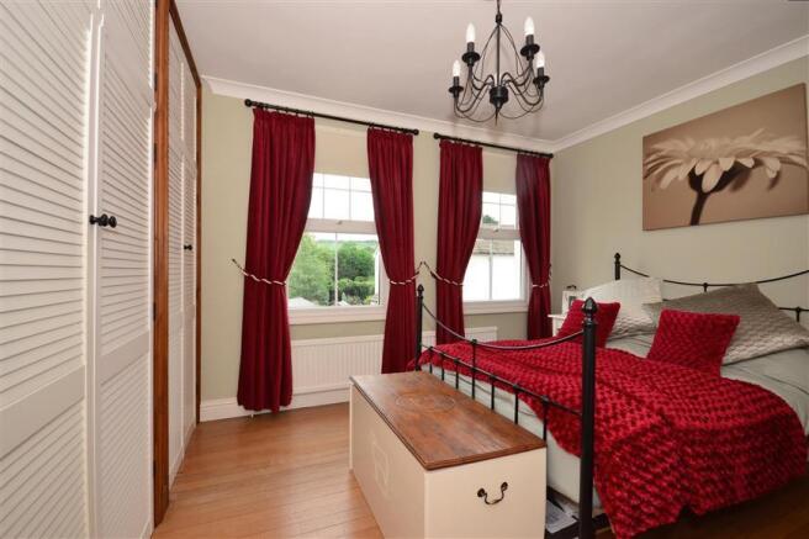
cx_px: 404
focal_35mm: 15
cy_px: 270
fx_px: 337
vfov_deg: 77.3
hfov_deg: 100.4
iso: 200
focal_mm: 10
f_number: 7.1
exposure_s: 1/40
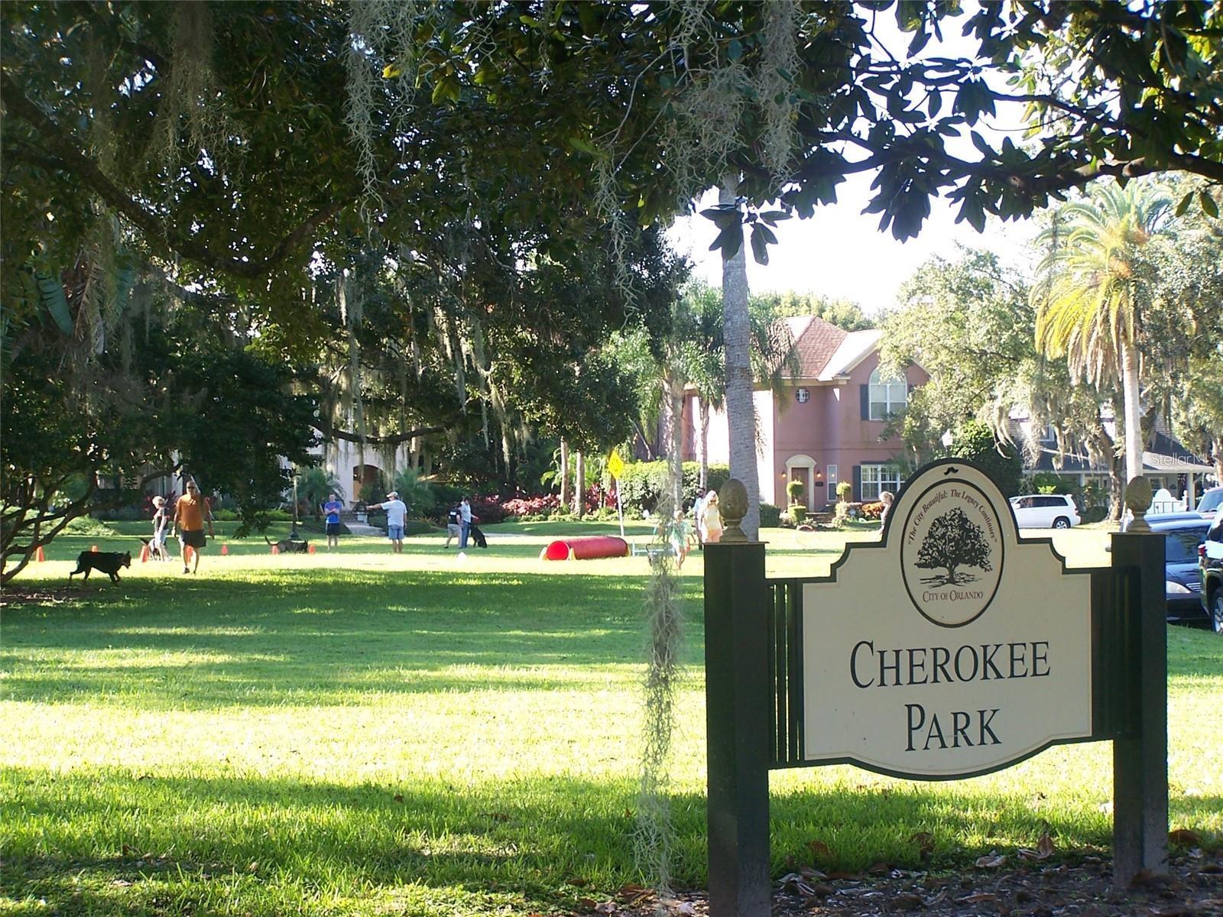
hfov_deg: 20.9
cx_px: 612
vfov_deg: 15.7
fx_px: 3321
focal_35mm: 94
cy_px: 458
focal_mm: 15.6
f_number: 3.2
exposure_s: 1/125
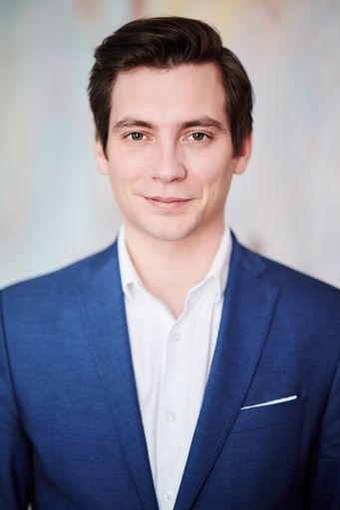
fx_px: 1488
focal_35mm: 105
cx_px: 170
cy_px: 255
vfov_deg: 19.5
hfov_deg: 13.0
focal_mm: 105
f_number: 1.4
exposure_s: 1/200
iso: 640
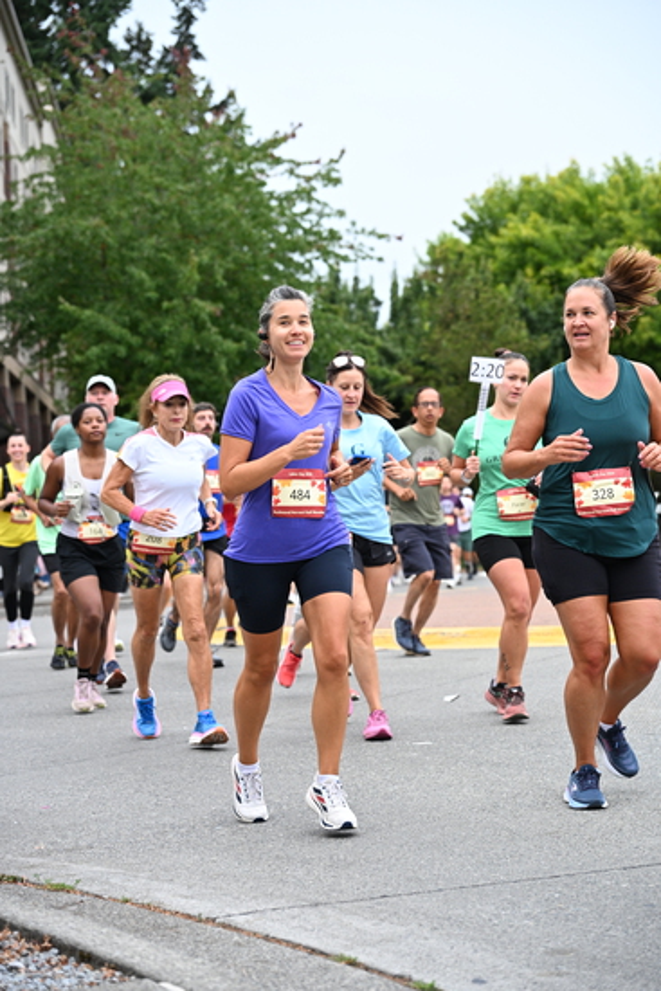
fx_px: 1982
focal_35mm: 72
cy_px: 496
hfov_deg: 18.9
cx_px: 330
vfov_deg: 28.1
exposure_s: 1/800
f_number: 4
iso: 1600
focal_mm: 72
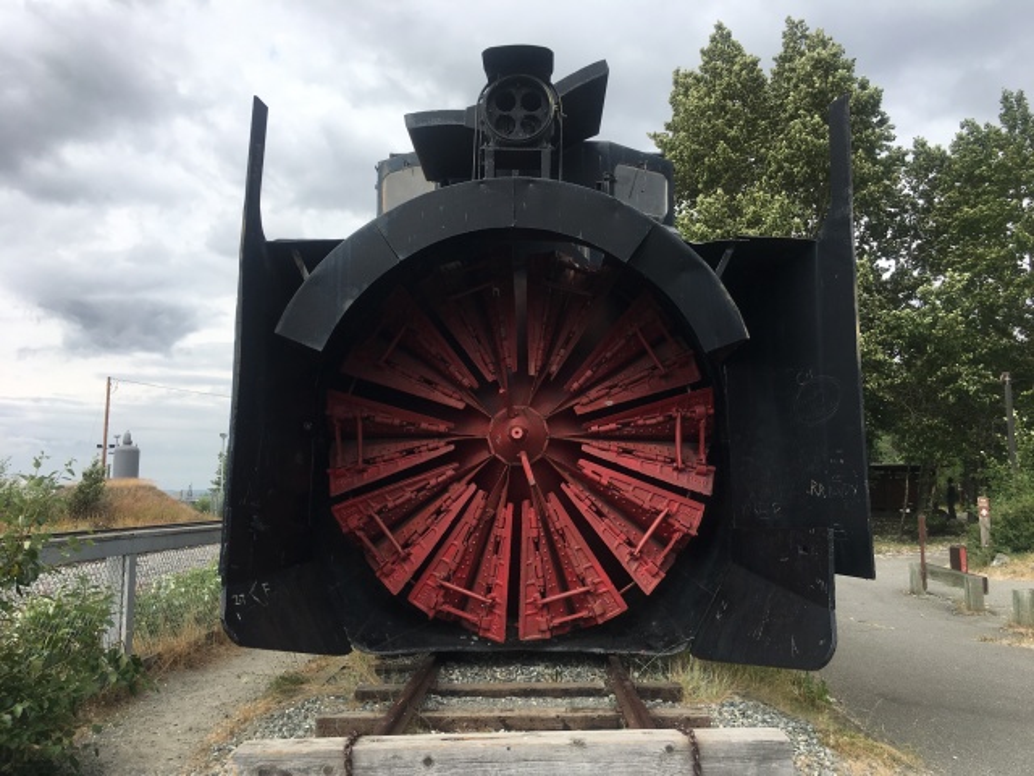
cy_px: 388
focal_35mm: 29
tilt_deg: +6.3
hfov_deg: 61.7
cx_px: 517
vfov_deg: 48.2
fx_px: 866
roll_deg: +0.6
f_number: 2.2
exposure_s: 1/962
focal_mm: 4.15
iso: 25
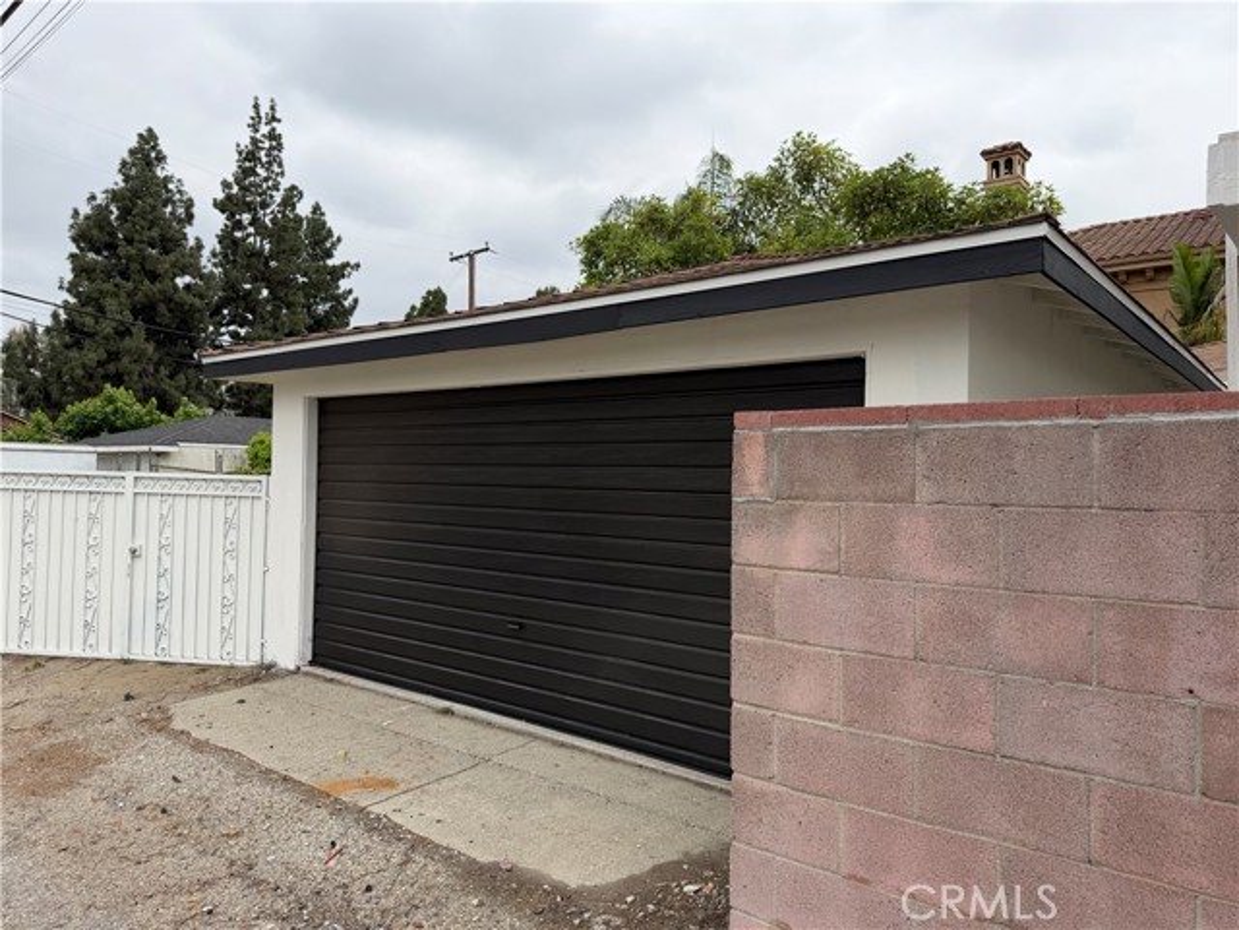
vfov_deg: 56.8
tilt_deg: +0.6
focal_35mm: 24
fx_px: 859
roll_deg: -1.6
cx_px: 620
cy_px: 465
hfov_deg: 71.6
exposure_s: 1/2370
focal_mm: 6.76
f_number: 1.78
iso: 80
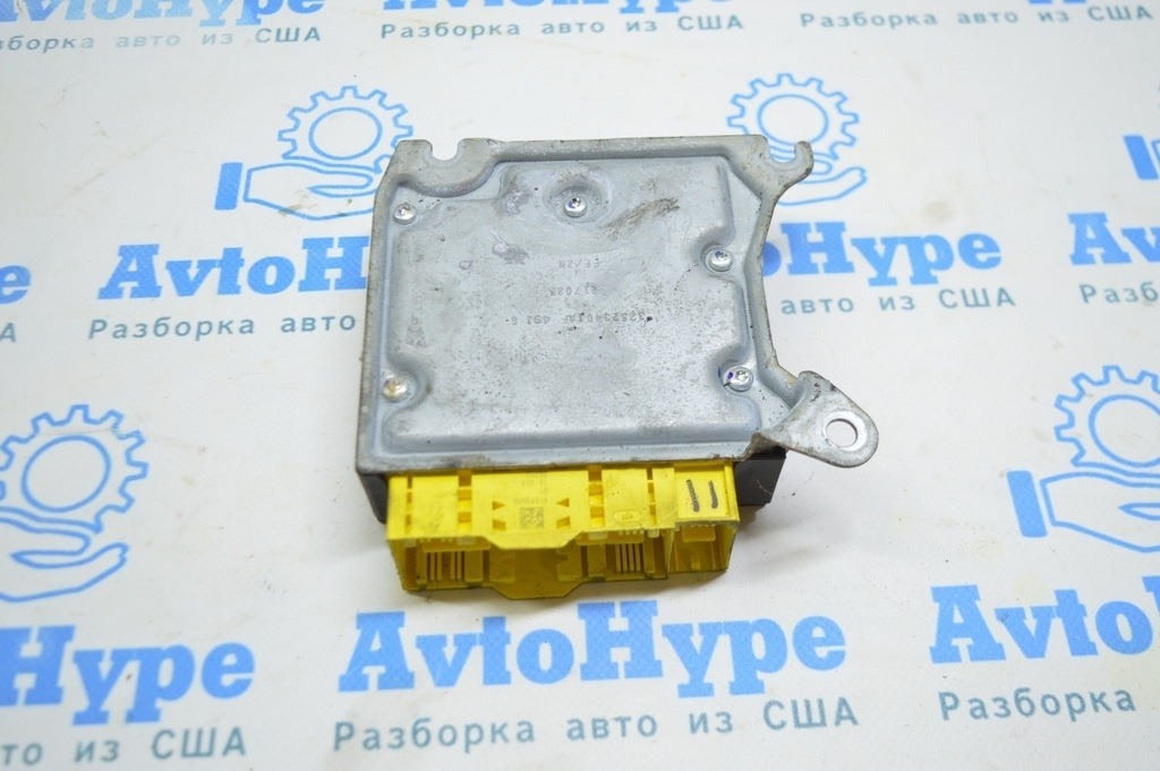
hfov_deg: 51.3
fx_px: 1207
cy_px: 386
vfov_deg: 35.4
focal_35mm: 38
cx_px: 580
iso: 400
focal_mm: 25
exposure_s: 1/40
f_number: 4
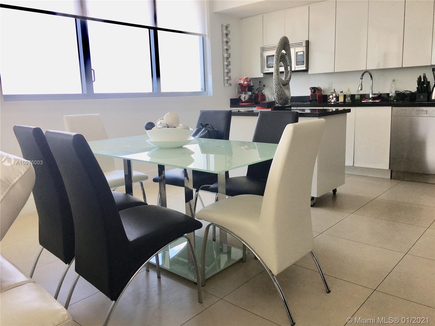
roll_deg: +1.4
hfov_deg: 61.7
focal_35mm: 29
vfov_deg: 48.2
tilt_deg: -9.3
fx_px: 364
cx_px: 218
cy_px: 163
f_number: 2.2
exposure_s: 1/120
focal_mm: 4.15
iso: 32
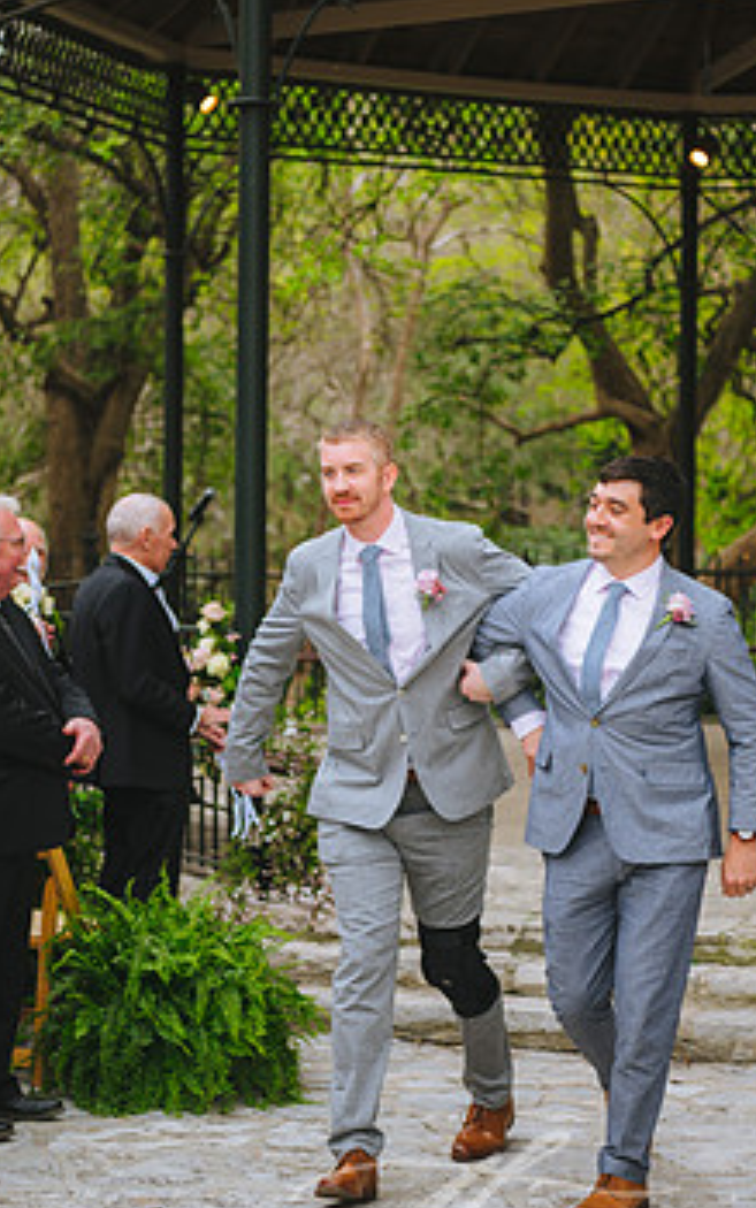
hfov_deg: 15.4
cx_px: 468
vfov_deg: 24.4
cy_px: 597
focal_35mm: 85
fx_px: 2800
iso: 400
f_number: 2.8
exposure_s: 1/1600
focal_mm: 65
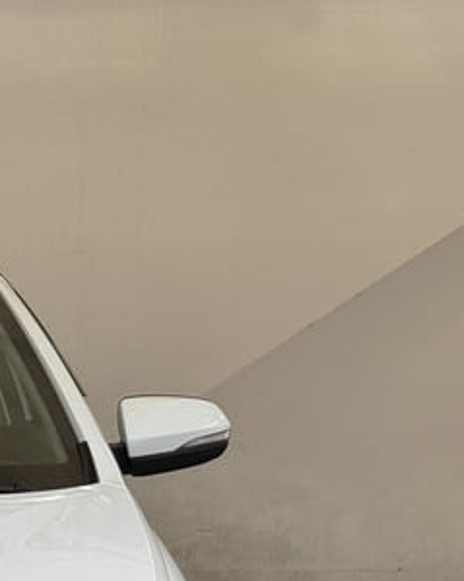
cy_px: 648
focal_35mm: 141
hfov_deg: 10.4
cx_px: -313
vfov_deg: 13.4
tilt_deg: -11.6
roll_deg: -0.7
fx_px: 2422
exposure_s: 1/1152
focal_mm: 6.76
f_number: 1.78
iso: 64
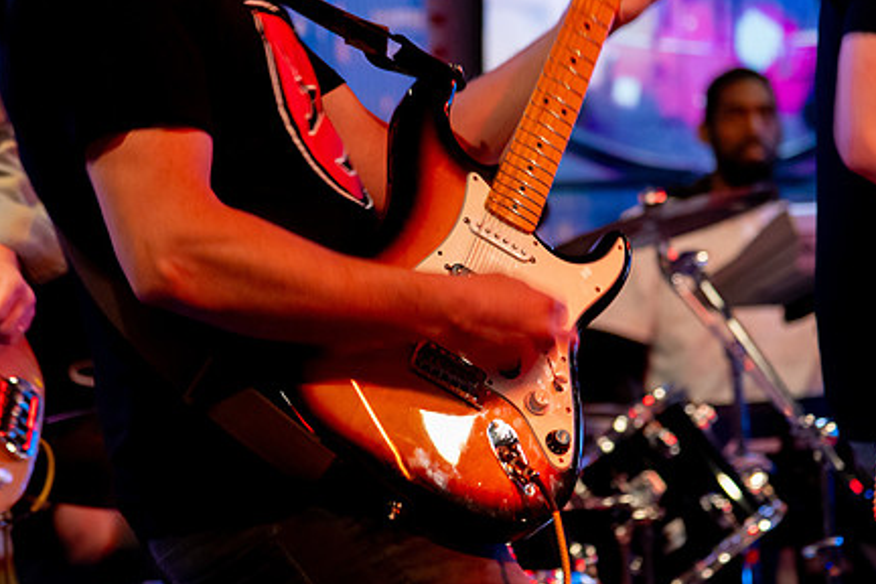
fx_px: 3917
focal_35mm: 161
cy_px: 335
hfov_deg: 12.8
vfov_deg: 8.5
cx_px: 485
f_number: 4
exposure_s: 1/30
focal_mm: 120
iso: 5000
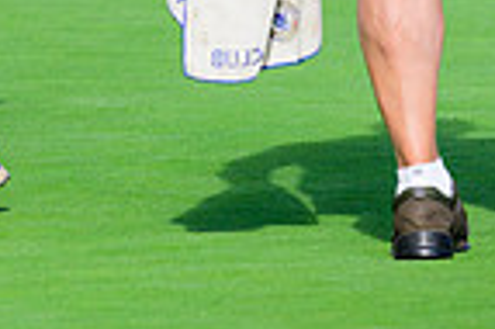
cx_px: -7
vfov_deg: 1.5
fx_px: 12292
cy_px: -313
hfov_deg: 2.3
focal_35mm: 895
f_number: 5.6
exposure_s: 1/1600
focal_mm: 220
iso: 640
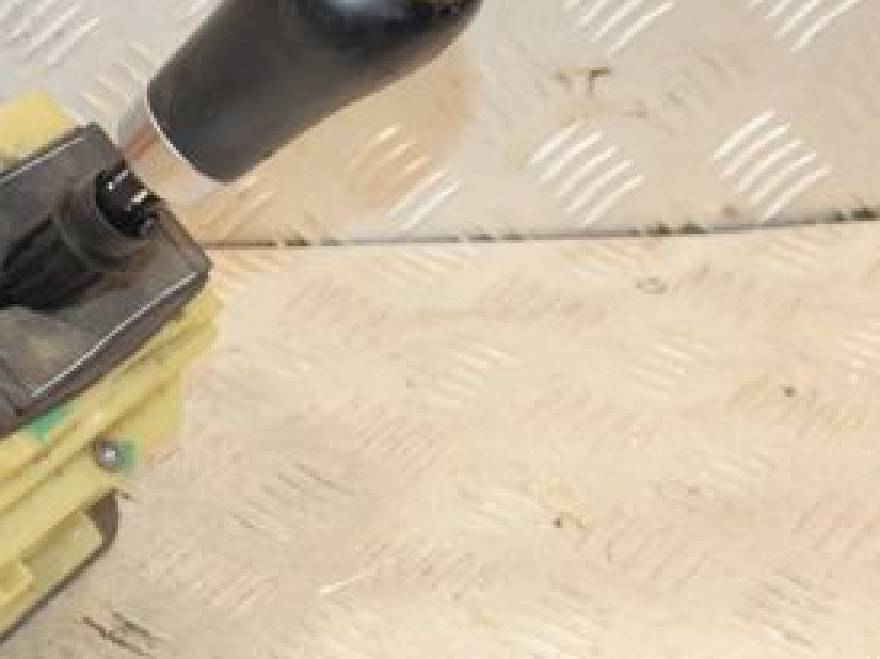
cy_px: 288
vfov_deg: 13.0
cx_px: -3
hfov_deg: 16.9
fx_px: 2897
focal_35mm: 114
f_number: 6.3
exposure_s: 1/200
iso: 1600
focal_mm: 34
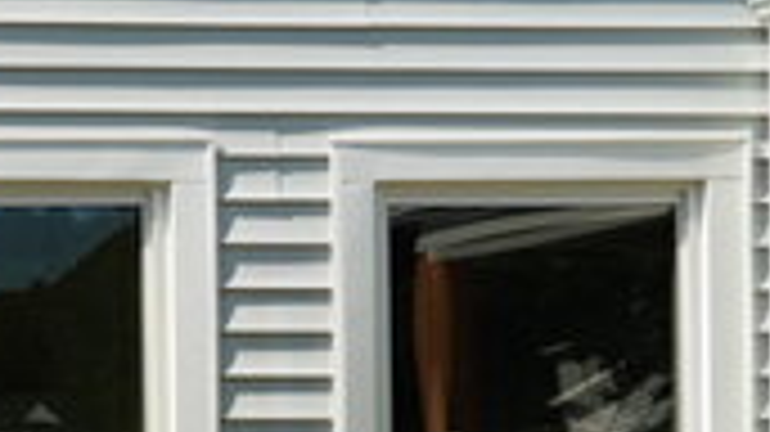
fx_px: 2245
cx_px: -833
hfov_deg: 15.2
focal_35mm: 110
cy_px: 513
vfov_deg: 10.8
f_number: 7.1
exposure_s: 1/100
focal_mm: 24
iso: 100
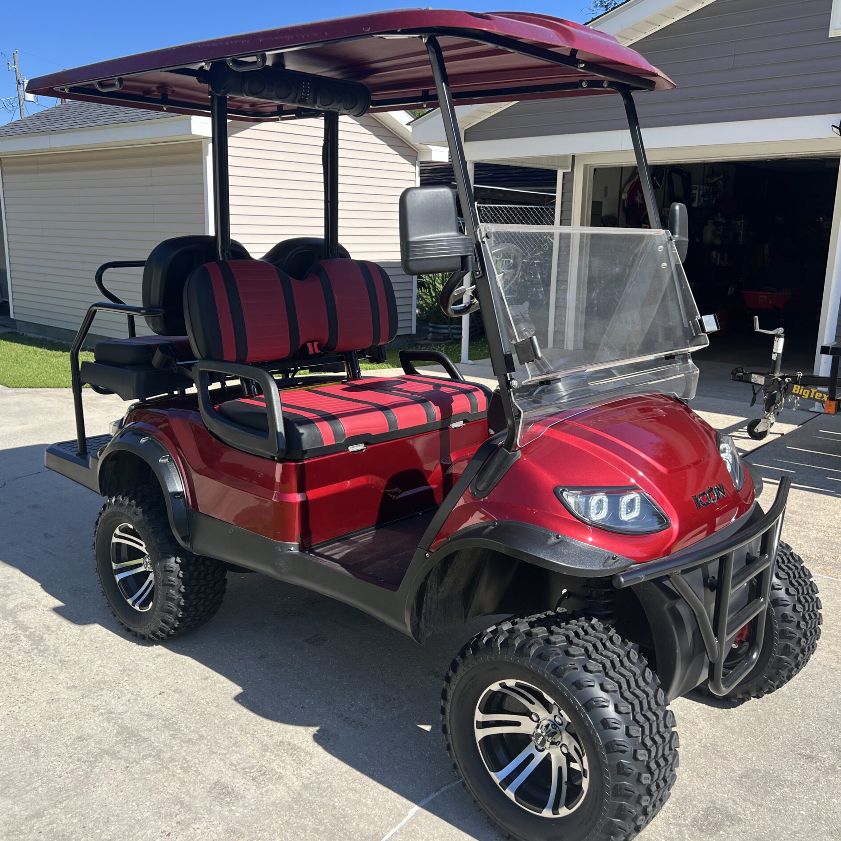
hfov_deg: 52.5
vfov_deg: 52.5
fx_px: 852
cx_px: 409
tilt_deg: -13.5
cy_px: 423
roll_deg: -1.1
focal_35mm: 31
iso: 50
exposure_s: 1/2632
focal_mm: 5.7
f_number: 1.5
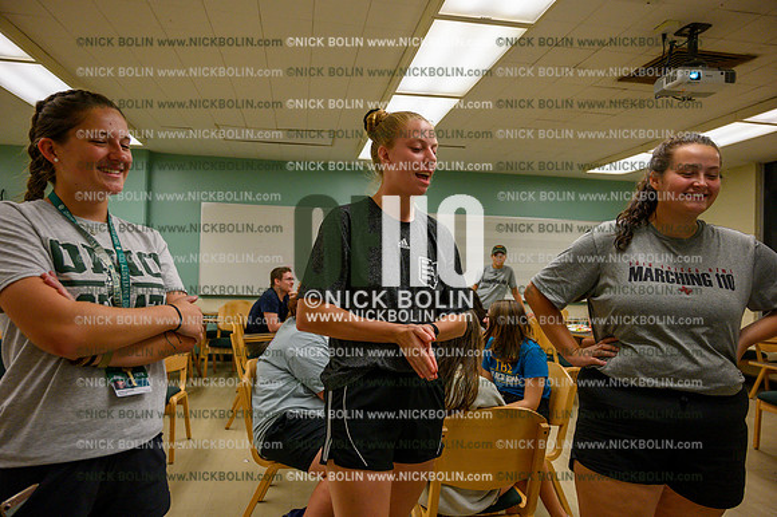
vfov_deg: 53.1
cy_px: 258
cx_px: 388
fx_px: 518
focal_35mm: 24
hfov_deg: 73.8
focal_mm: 24
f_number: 4.5
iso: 1600
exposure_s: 1/400
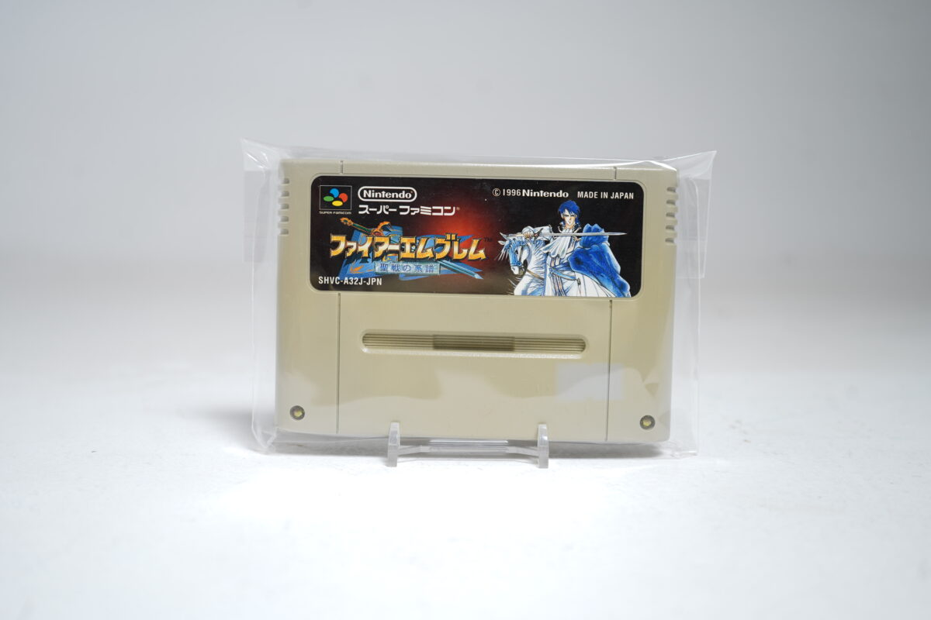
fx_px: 1060
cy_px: 310
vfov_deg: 32.6
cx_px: 466
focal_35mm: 41
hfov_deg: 47.4
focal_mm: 41
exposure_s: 1/4
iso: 64
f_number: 5
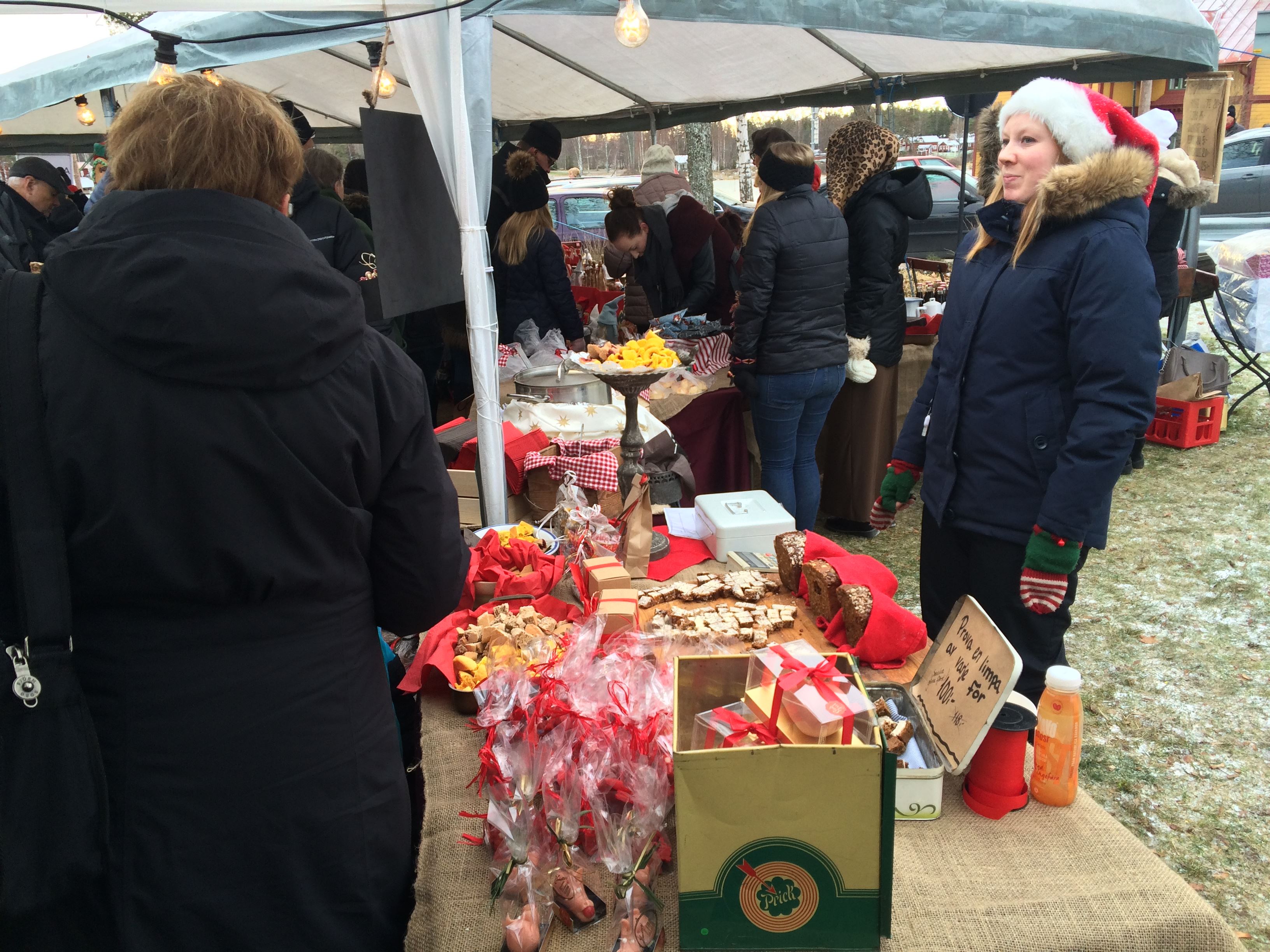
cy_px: 476
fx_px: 1064
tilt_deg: -17.4
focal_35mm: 29
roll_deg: +1.2
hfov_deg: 61.7
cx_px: 635
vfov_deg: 48.2
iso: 64
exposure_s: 1/100
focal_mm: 4.15
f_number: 2.2
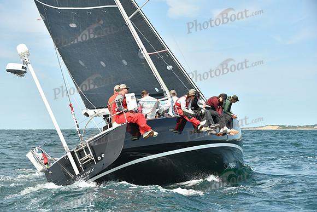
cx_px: 158
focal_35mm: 70
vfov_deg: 19.5
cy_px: 106
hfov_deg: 28.8
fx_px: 617
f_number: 5.6
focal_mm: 70
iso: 320
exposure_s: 1/1600
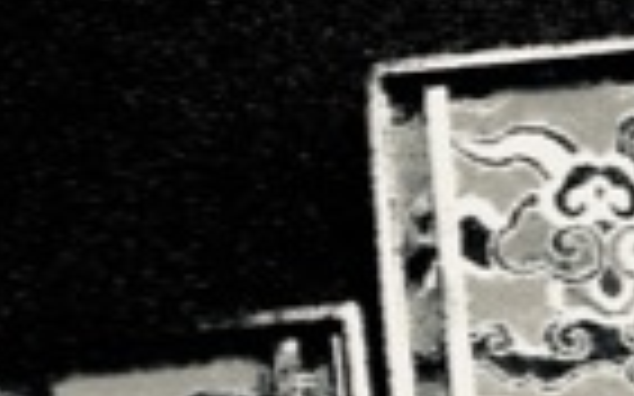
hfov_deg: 8.5
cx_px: -36
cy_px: 1444
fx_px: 4214
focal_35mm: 244
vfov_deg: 4.9
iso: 25600
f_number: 2.8
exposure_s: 1/160
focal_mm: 18.3
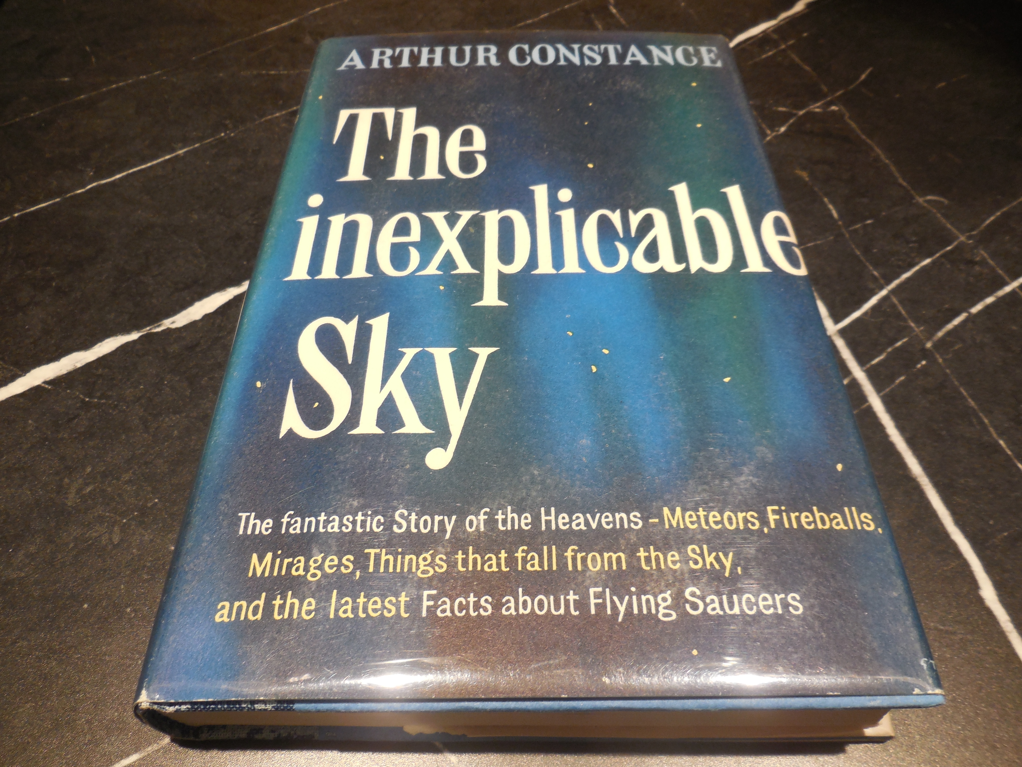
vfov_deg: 54.9
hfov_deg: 69.4
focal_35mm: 25
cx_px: 511
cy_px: 384
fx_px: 738
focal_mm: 4.5
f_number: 3.1
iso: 160
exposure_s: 1/30
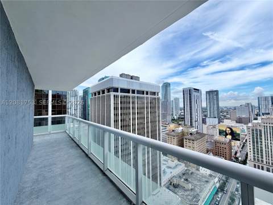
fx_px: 110
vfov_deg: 85.7
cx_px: 136
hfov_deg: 102.1
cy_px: 102
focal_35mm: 14
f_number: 2.2
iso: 25
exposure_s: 1/770
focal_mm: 2.22
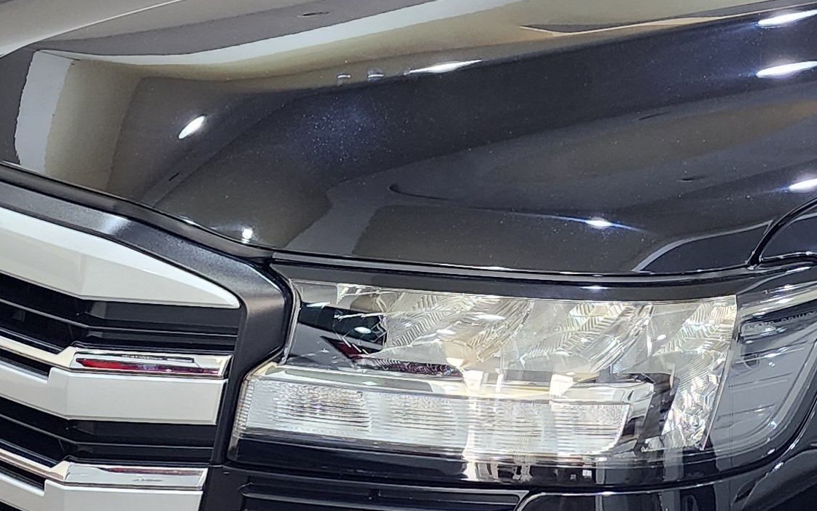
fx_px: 1937
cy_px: 303
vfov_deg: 15.0
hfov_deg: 23.0
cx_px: 775
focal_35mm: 87
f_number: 1.8
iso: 250
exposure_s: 1/100
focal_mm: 6.4
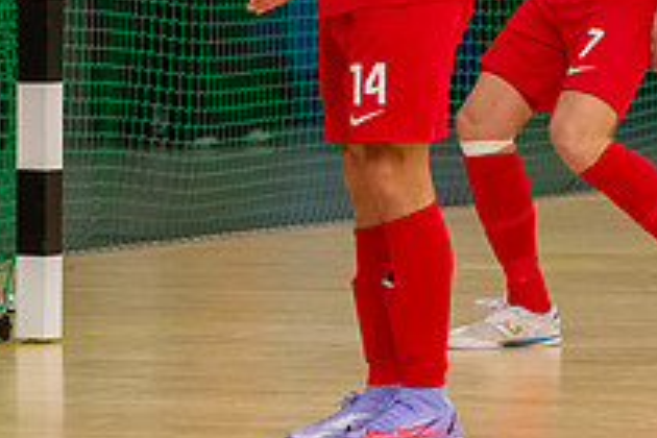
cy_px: -39
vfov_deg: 4.0
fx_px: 6205
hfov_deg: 6.0
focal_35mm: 340
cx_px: -238
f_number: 4.8
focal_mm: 122
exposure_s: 1/640
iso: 4500
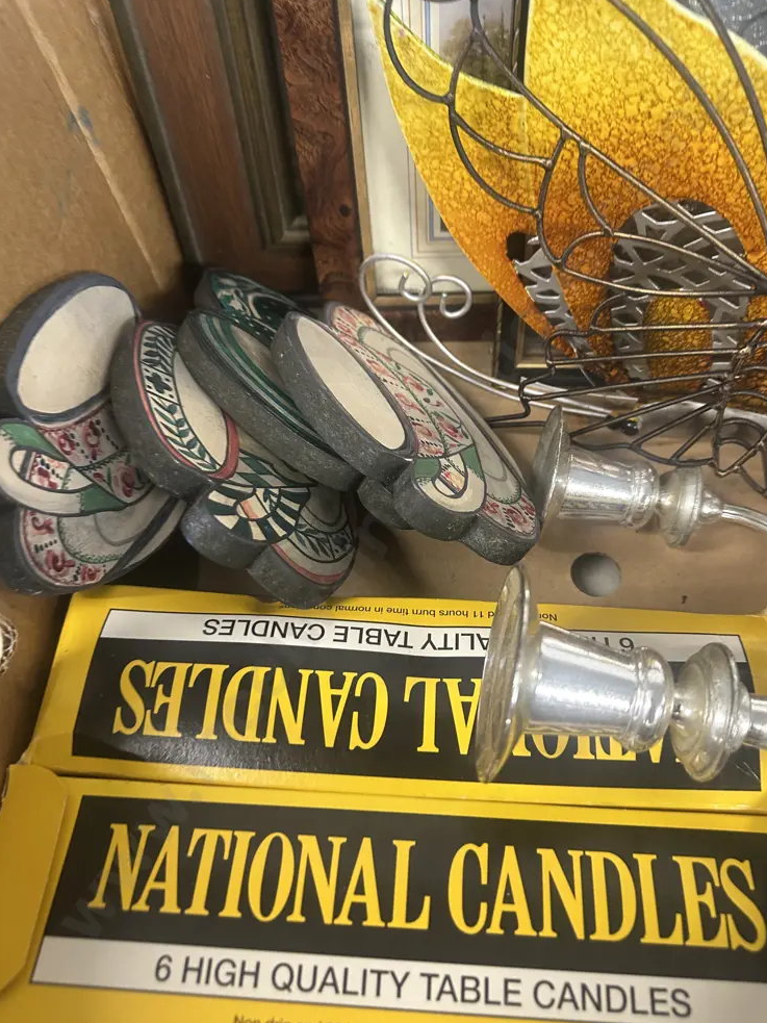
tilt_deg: -59.8
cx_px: 393
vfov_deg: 69.4
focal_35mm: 25
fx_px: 739
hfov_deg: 54.9
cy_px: 510
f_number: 1.78
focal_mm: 6.86
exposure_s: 1/50
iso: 320
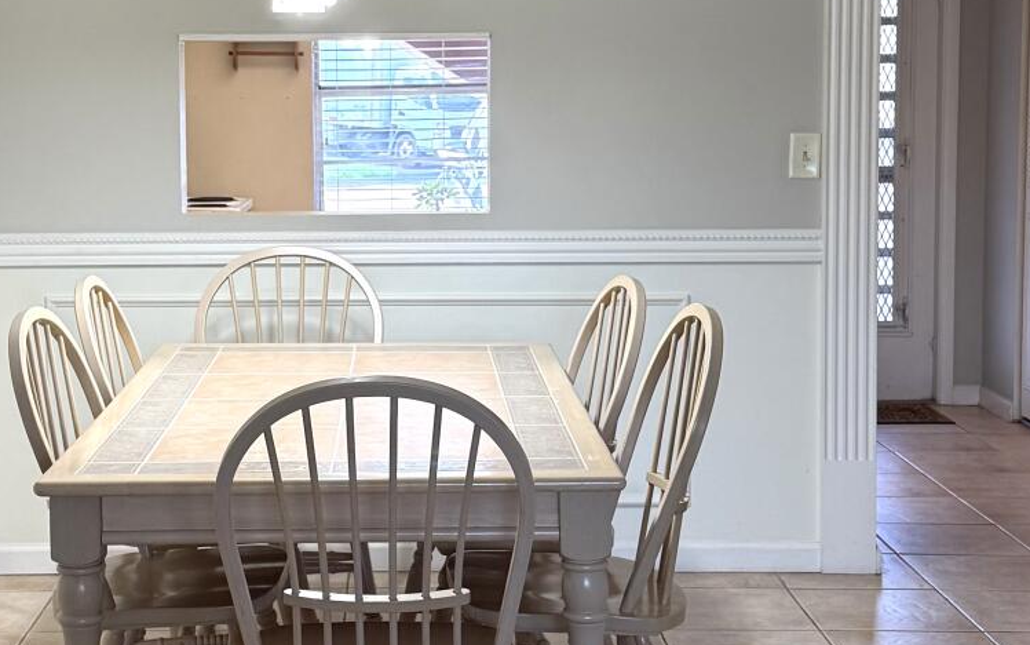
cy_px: 233
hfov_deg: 30.1
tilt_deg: -4.0
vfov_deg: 19.1
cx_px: 380
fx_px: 1909
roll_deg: +0.5
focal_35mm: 68
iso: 200
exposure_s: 1/158
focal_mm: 6.76
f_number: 1.78
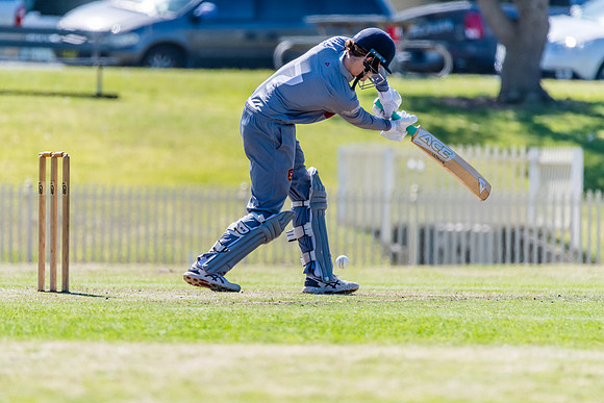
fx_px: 11712
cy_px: 230
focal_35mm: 698
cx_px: 263
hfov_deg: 3.0
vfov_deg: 2.0
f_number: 6.3
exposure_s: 1/2000
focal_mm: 600
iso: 640
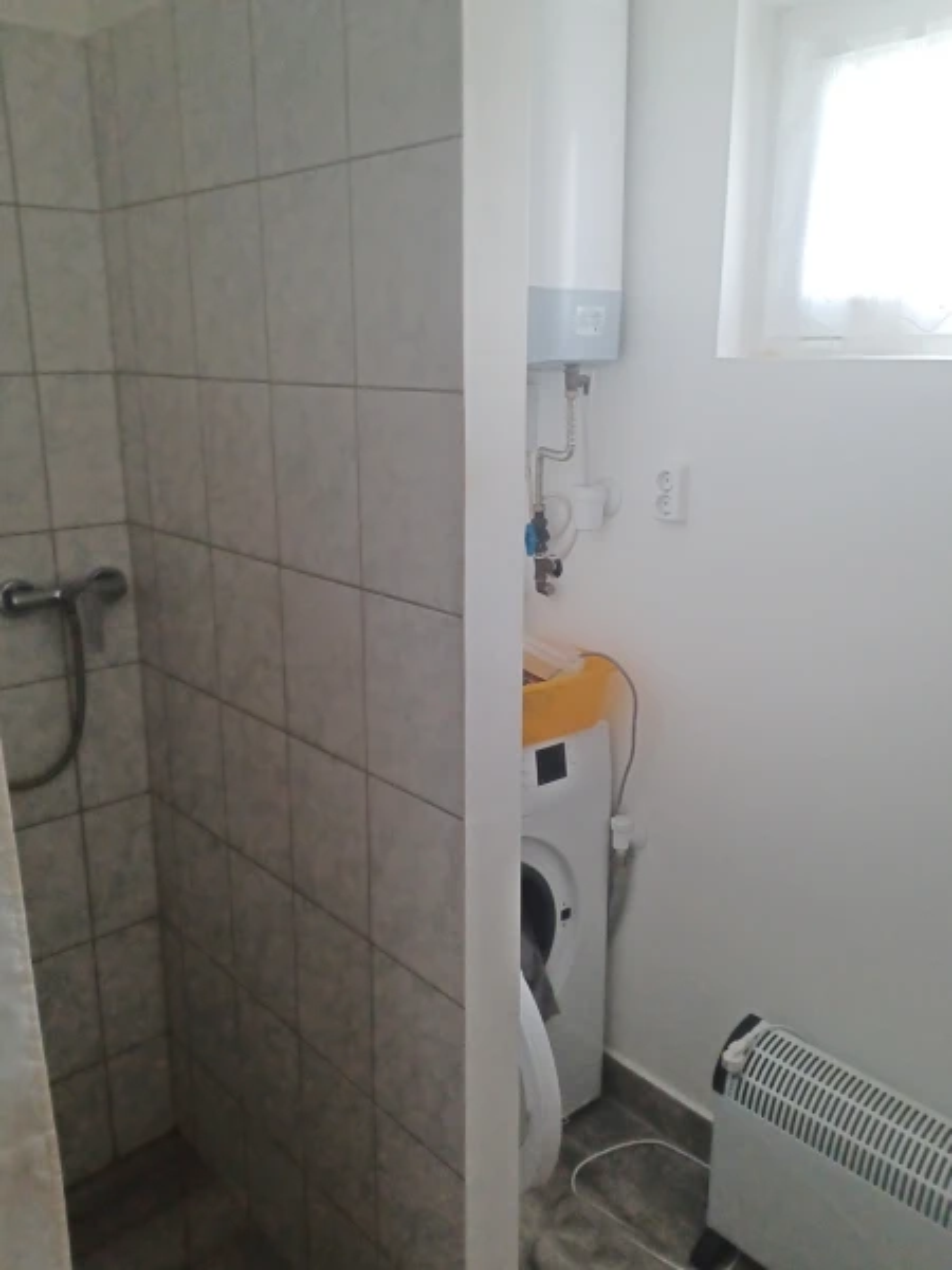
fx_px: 917
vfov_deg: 69.4
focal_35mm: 25
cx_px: 476
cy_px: 635
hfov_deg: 54.9
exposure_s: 1/33.3
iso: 320
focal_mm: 4.6
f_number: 1.8
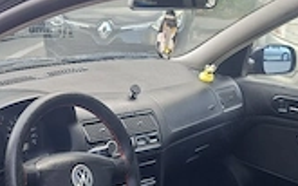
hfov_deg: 32.8
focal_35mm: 59
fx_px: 479
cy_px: 114
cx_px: 31
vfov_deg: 21.9
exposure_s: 1/100
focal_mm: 5.54
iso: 50
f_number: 1.8
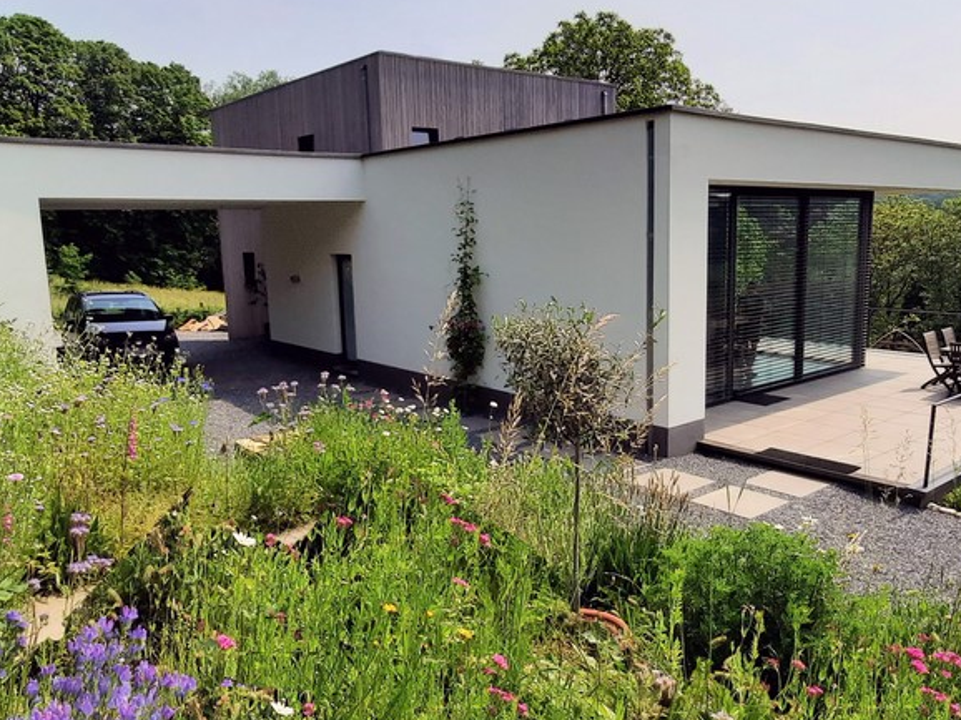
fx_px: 749
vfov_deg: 51.3
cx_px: 540
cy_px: 364
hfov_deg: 65.1
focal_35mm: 27
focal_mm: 1.74
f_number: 2.2
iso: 40
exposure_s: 1/2747
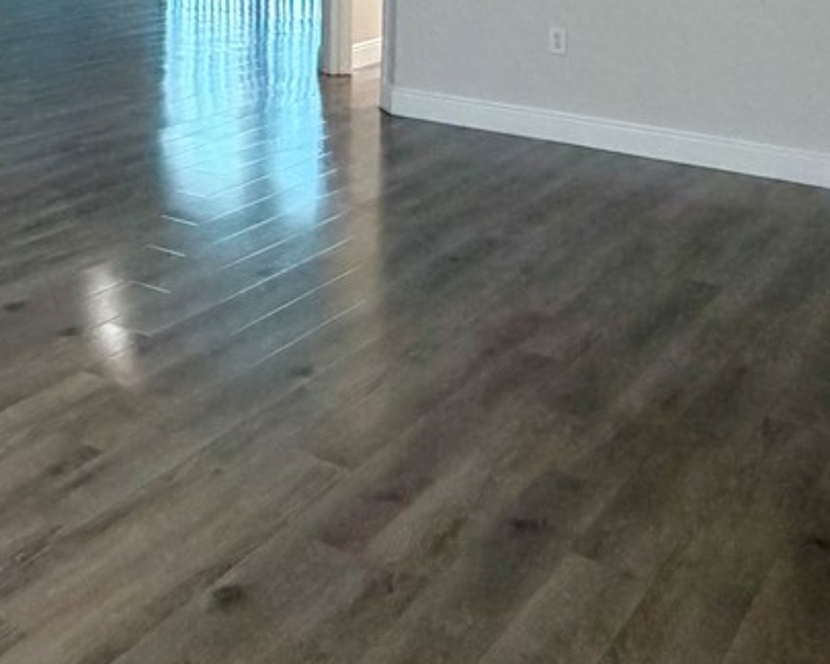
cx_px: -27
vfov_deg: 25.1
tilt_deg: -0.8
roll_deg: -0.6
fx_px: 1326
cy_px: -152
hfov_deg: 31.7
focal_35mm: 54
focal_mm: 2.22
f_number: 2.2
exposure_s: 1/60
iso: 320
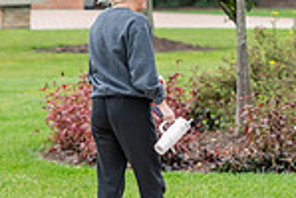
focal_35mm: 524
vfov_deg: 2.6
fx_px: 4317
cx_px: 167
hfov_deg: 3.9
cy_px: -37
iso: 320
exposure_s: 1/400
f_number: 3.5
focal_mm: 135
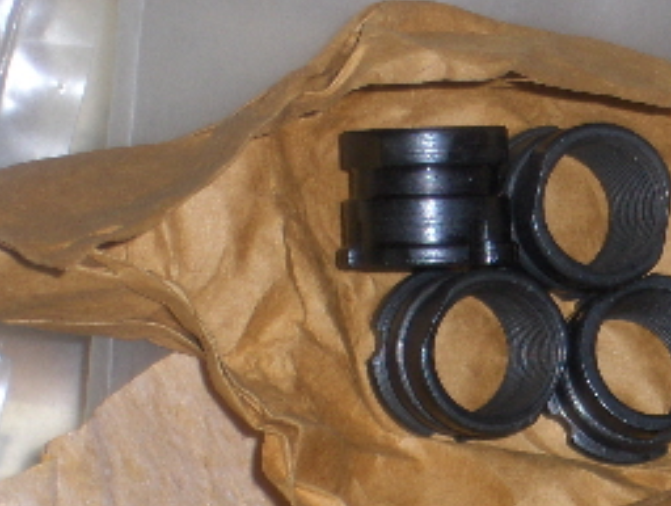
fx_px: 3981
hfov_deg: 9.6
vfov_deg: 7.3
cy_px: 446
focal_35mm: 205
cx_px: 647
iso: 100
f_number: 5
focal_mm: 22.5
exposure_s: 1/125
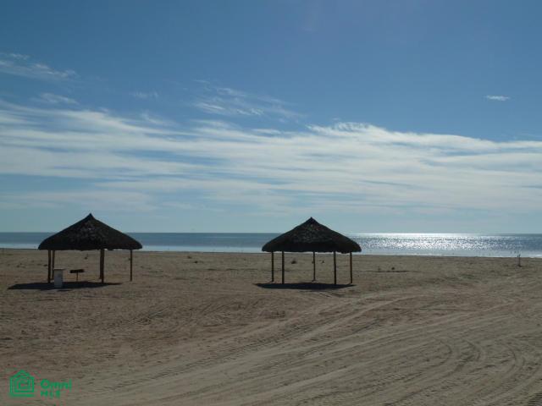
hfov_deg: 42.9
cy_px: 203
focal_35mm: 44
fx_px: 689
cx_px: 271
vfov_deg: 32.9
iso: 80
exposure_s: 1/1000
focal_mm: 7.3
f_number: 6.3
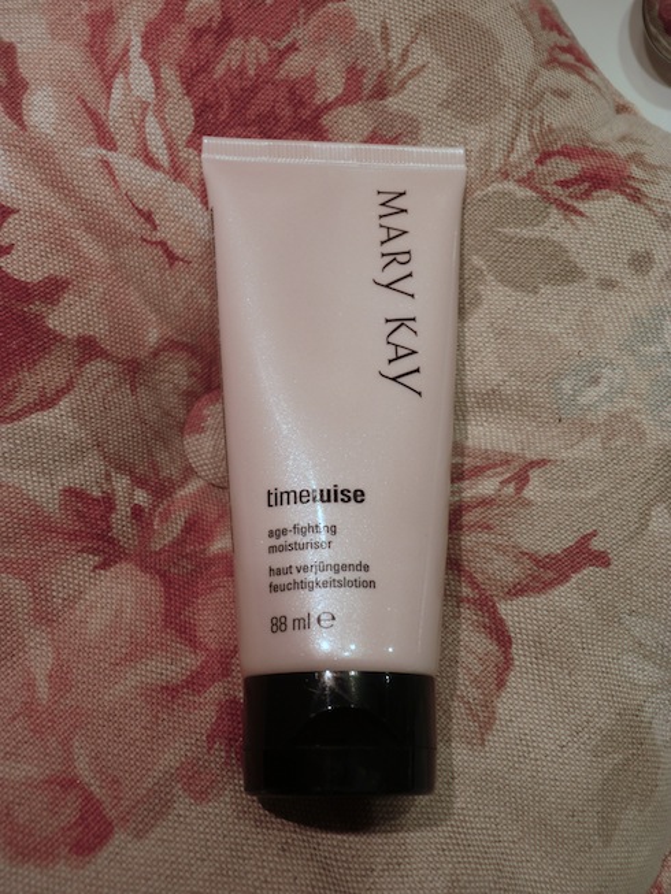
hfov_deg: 31.5
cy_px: 447
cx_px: 336
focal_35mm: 46
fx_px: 1189
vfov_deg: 41.2
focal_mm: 8.2
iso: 80
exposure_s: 1/50
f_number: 3.2
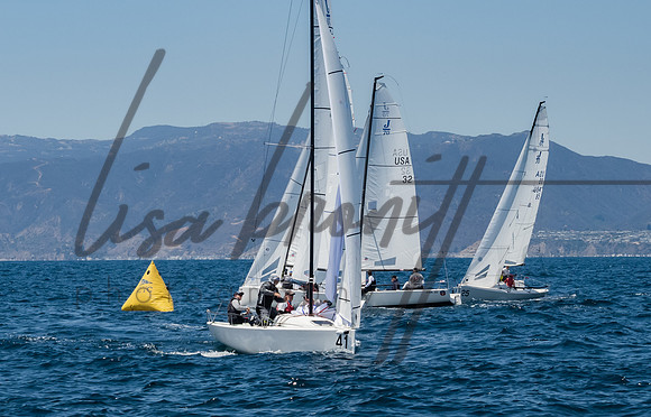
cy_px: 245
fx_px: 2938
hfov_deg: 12.6
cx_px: 239
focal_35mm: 164
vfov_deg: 8.1
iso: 640
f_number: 14
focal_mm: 78
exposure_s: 1/1000
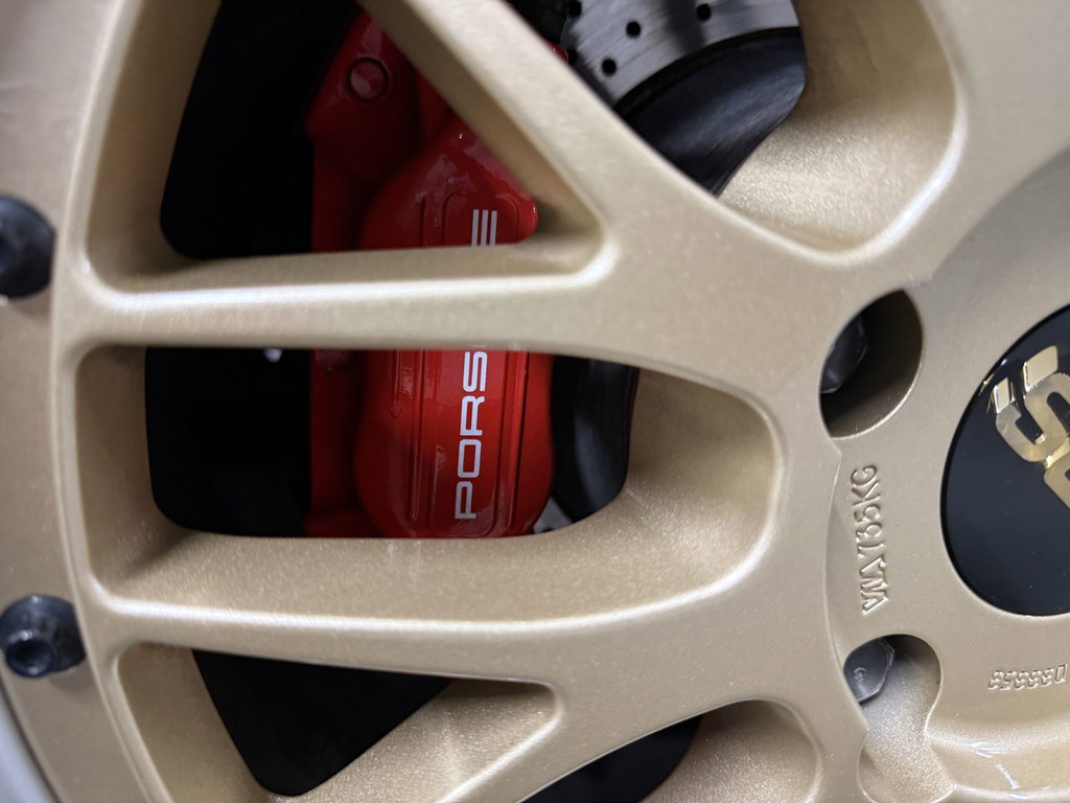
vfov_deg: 56.8
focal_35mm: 24
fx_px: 742
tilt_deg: -20.3
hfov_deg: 71.6
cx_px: 535
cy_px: 402
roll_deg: +3.7
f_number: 1.78
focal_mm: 6.76
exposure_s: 1/50
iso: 400
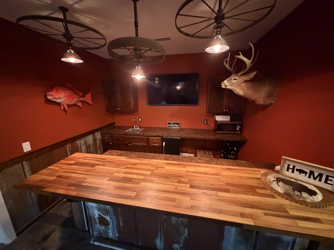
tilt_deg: -14.1
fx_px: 135
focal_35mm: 14
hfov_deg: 102.1
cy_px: 125
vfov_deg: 85.7
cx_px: 167
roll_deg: +1.1
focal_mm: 2.22
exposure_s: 1/40
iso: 1600
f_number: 2.2
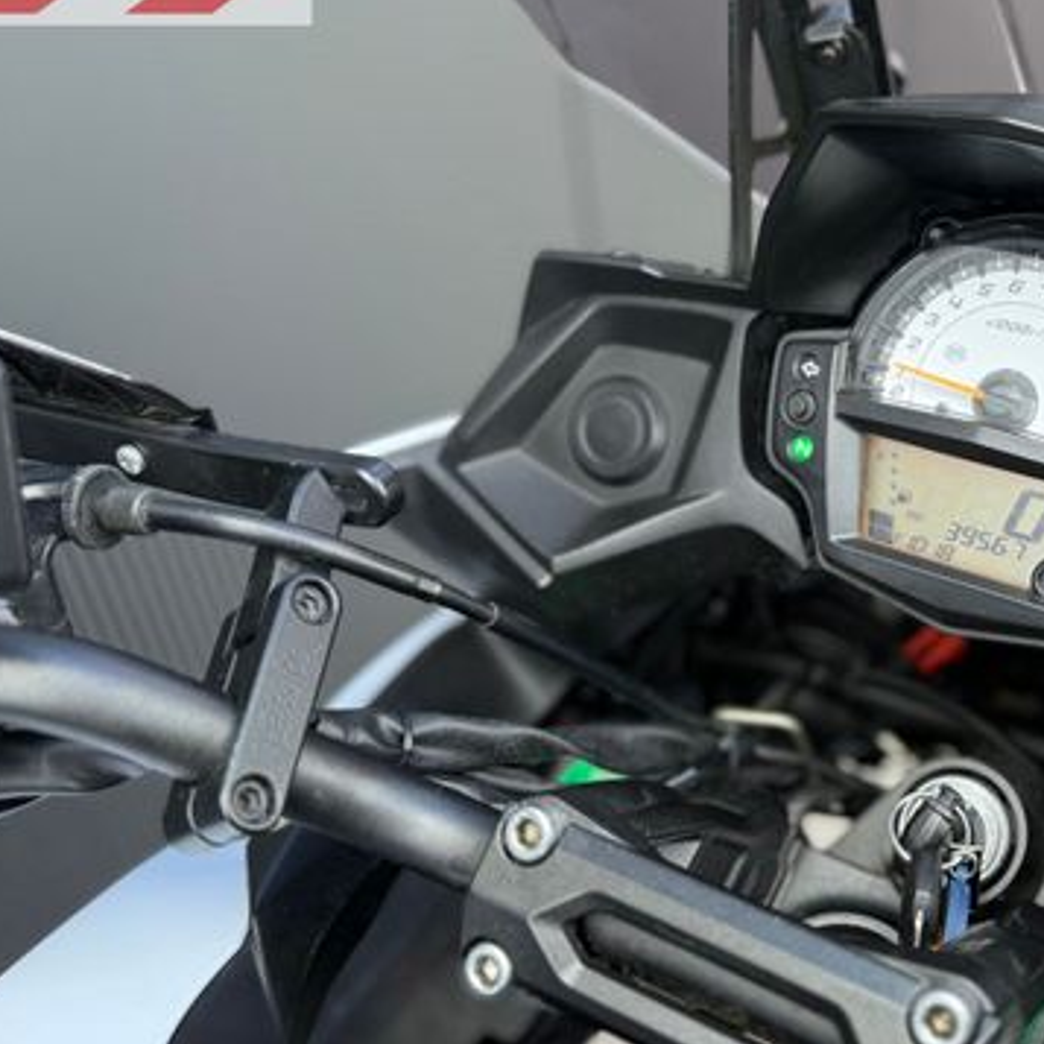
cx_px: 822
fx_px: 1297
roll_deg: +0.6
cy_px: 532
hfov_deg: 42.1
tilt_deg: -35.8
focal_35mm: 38
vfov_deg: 43.9
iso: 125
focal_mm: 6.76
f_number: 1.78
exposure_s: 1/243
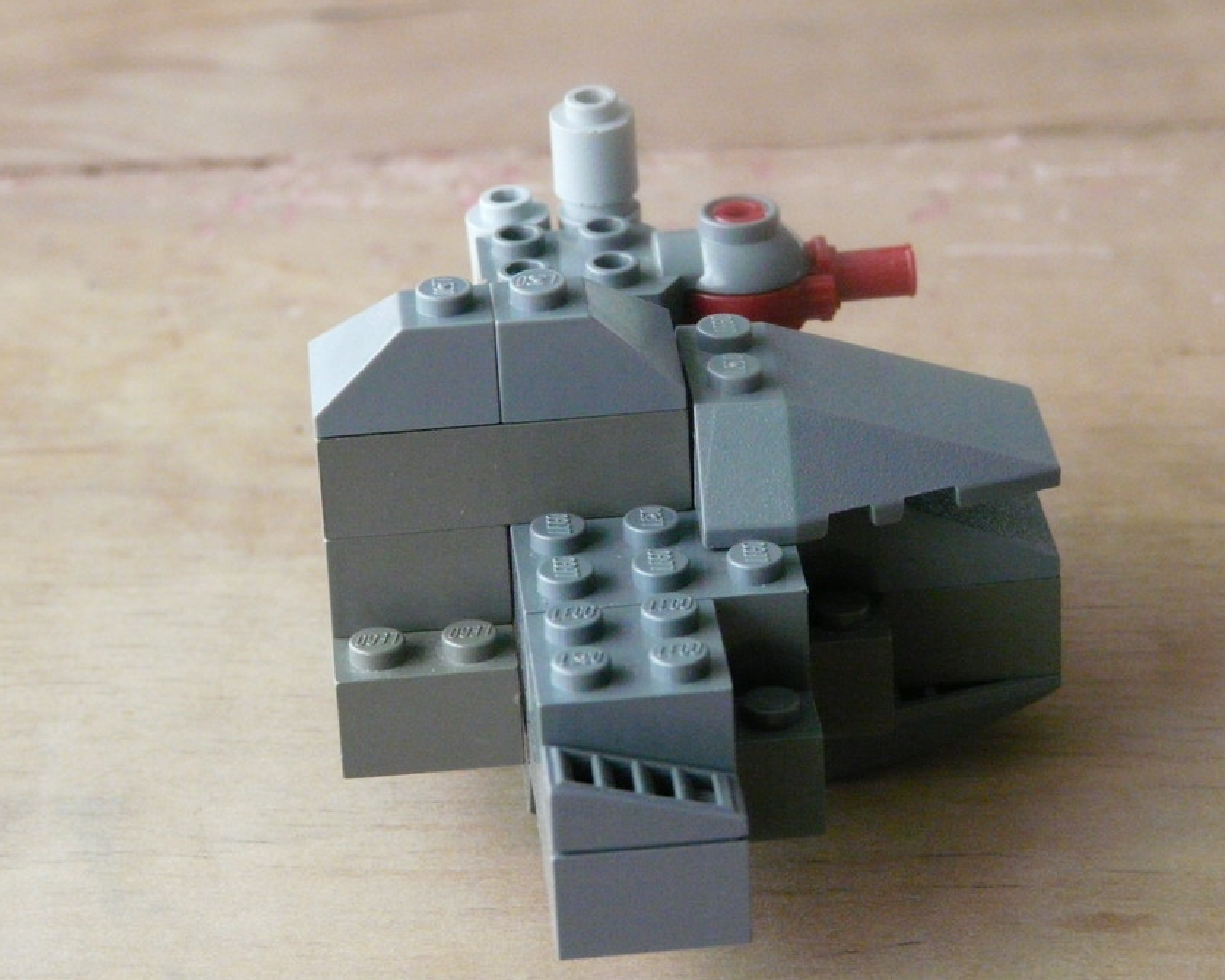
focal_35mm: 132
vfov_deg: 11.7
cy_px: 489
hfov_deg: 14.6
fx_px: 4785
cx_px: 644
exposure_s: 1/15
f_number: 3.6
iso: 800
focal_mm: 20.6
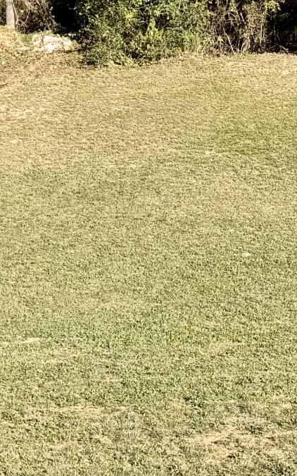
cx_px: 460
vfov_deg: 17.9
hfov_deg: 11.1
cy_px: -11
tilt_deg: -12.7
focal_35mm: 113
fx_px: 1463
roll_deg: -0.6
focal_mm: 6.76
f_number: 1.78
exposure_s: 1/2801
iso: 80
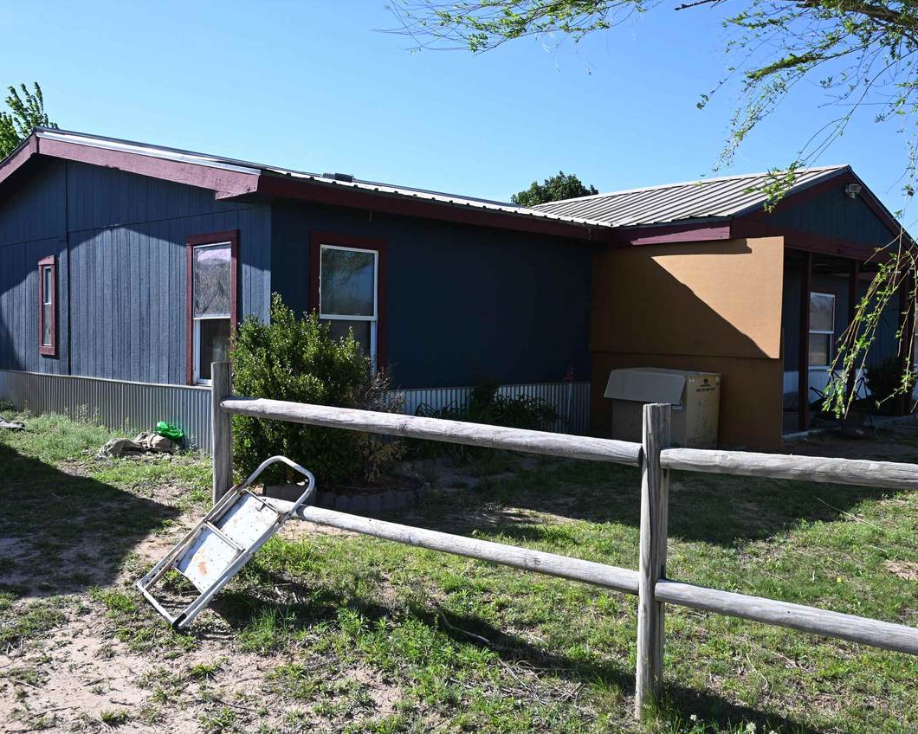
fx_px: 947
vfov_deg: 42.4
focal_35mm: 35
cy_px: 367
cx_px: 494
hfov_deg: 51.7
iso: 100
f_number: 7.1
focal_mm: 20.5
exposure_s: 1/200
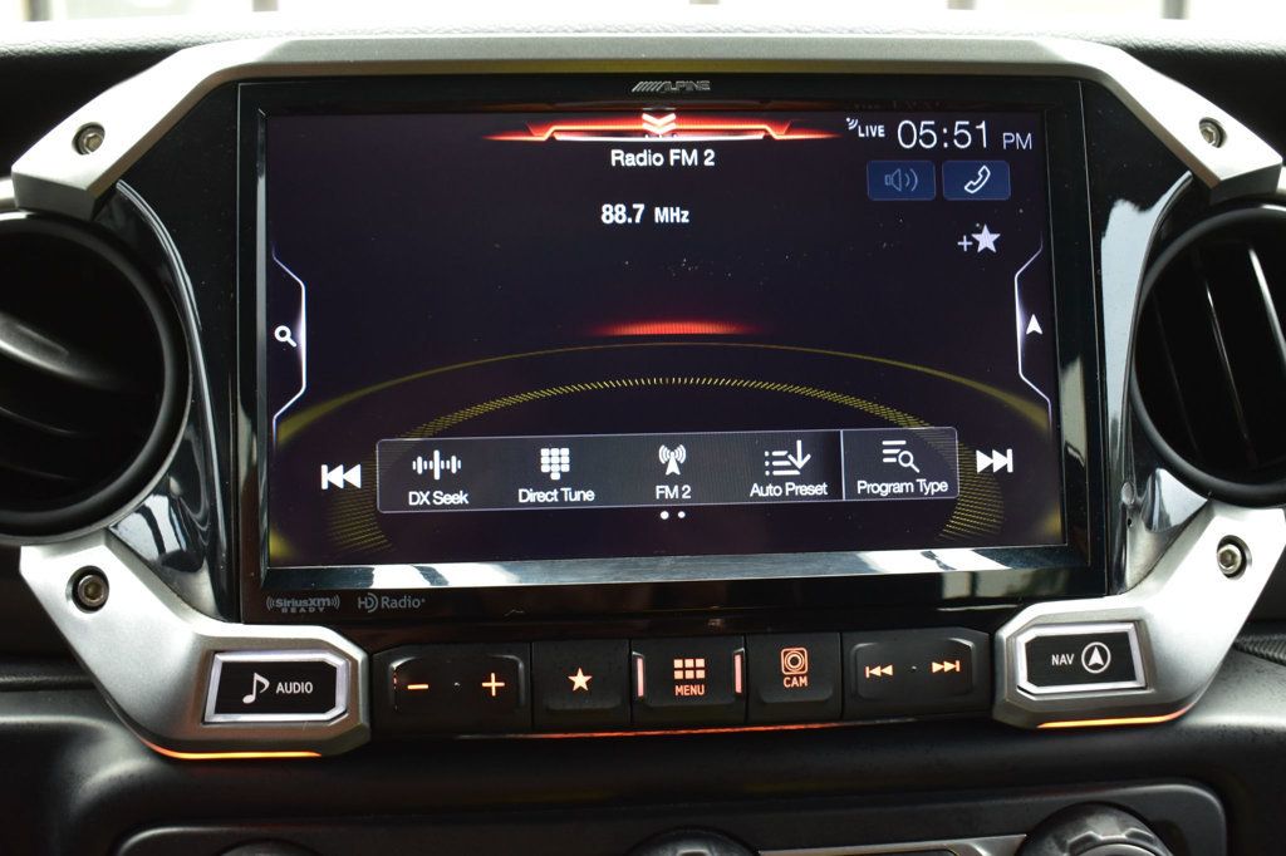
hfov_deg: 53.1
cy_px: 428
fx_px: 1286
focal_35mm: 36
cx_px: 643
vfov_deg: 36.8
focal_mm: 24
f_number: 6.3
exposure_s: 1/15
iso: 1000
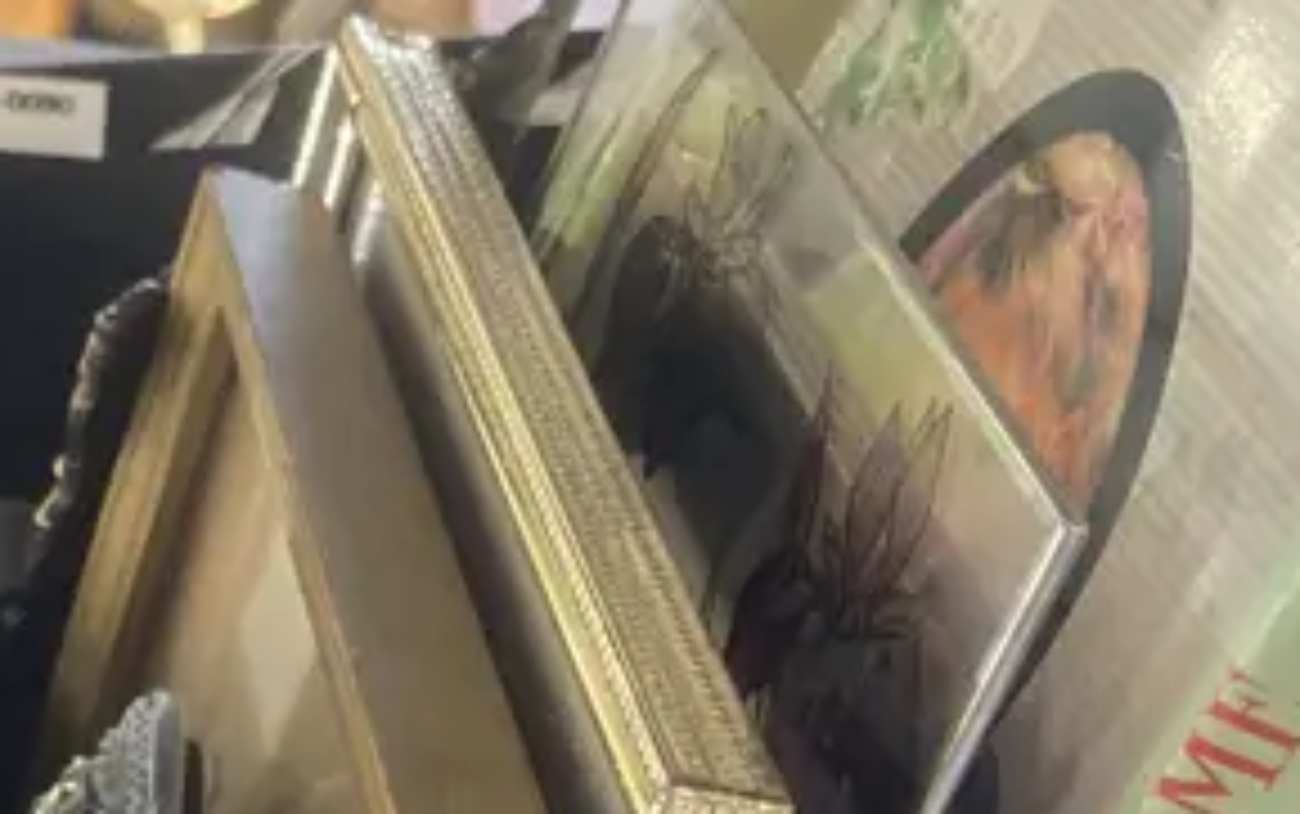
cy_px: 666
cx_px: 927
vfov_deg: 12.4
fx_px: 3722
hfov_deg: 19.7
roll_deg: +1.1
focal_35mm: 105
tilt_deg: -29.2
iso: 160
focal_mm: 3.99
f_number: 1.8
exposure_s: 1/50
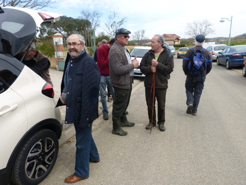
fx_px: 178
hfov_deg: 69.4
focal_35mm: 25
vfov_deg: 54.9
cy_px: 92
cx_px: 123
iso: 100
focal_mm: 4.5
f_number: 4
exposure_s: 1/400
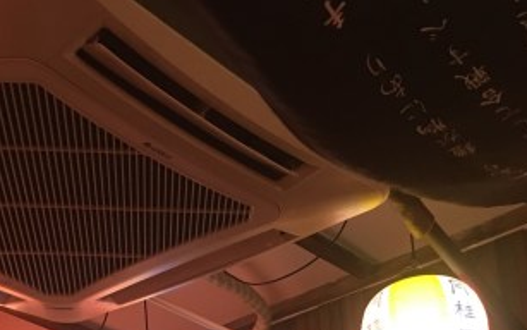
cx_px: 273
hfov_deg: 27.5
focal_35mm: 75
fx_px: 1077
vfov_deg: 16.3
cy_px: 455
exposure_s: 1/17
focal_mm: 4.15
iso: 80
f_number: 2.2
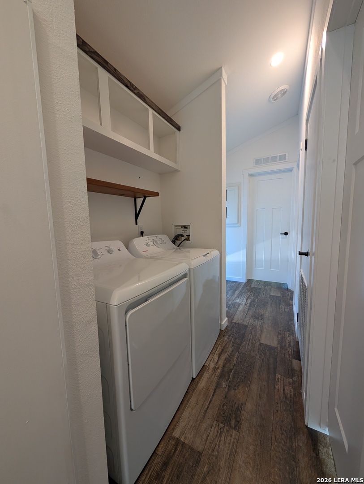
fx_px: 168
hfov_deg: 94.6
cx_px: 182
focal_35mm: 12
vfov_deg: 110.5
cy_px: 242
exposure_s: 1/60
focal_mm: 2.02
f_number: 1.7
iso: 124
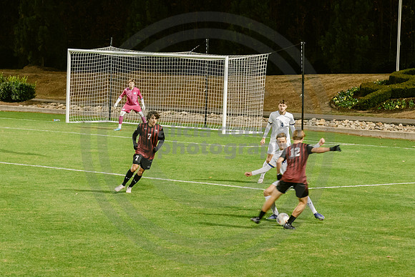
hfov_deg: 12.7
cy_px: 174
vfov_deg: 8.5
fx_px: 1859
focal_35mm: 161
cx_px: 246
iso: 2000
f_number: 4
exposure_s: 1/160
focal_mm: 70
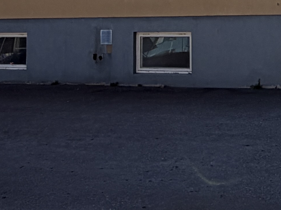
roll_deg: +2.1
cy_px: -86
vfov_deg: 16.7
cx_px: 314
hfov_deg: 22.4
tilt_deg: +5.8
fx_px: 666
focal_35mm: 82
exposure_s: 1/1033
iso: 32
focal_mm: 2.22
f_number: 2.2
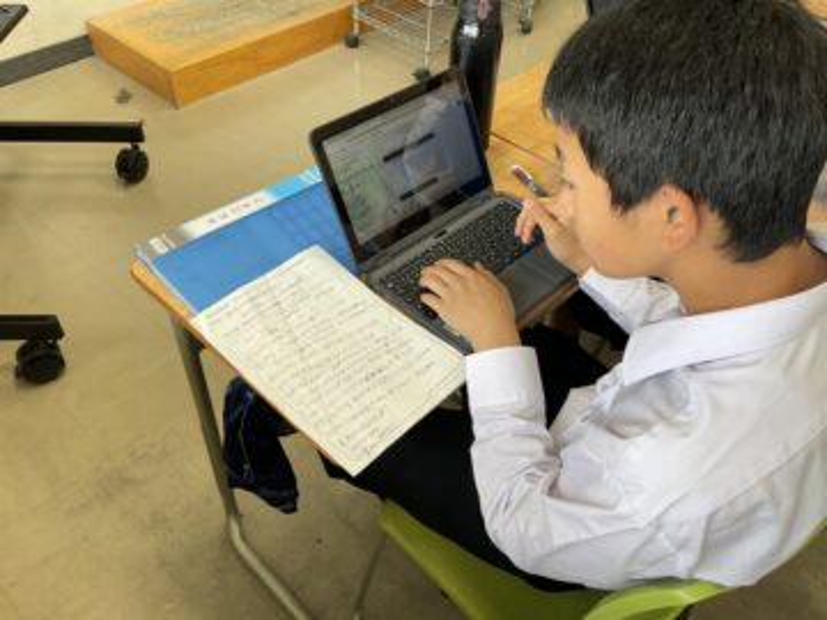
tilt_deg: -45.1
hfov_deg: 61.7
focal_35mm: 29
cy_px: 310
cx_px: 414
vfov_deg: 48.2
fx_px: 693
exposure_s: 1/120
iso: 40
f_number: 1.8
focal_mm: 3
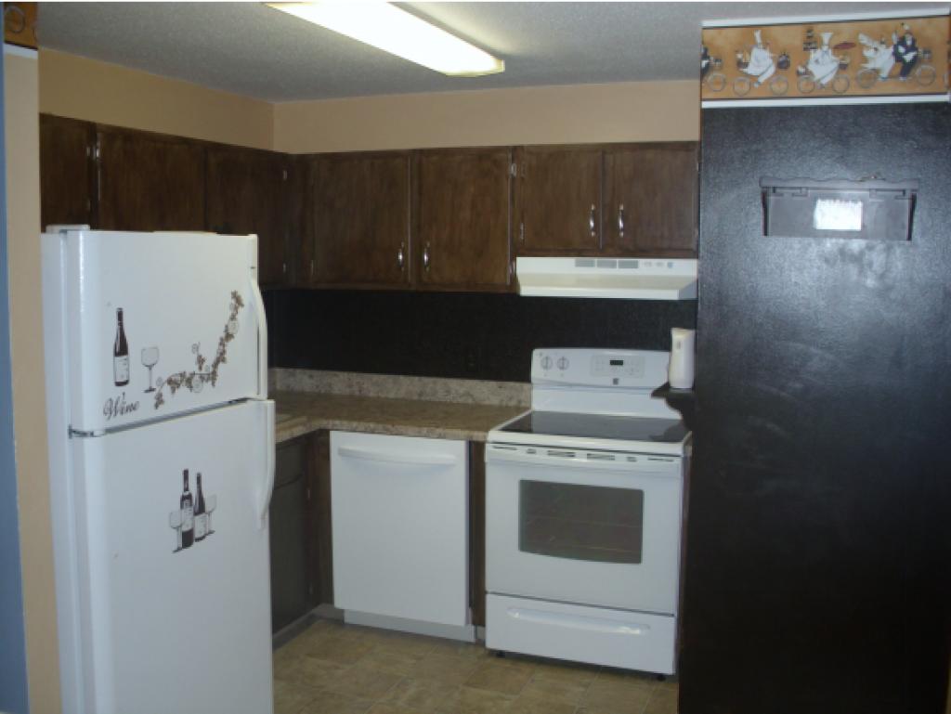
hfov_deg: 49.0
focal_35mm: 38
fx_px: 1044
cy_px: 357
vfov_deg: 37.8
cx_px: 476
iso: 200
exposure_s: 1/60
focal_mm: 6.3
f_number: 2.9
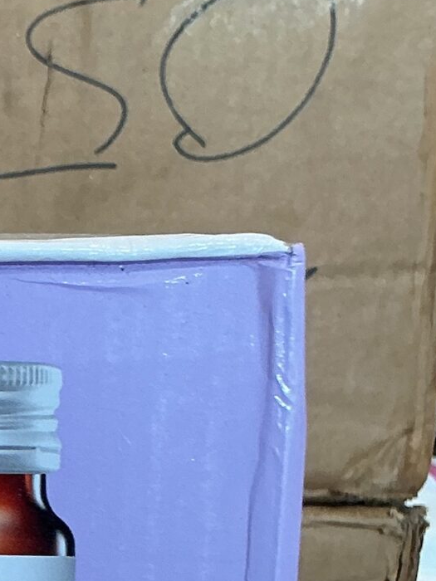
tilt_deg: -14.1
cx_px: -336
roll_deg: -0.9
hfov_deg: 12.8
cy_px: 598
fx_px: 1780
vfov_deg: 18.0
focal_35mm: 106
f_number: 1.8
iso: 40
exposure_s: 1/60
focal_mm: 3
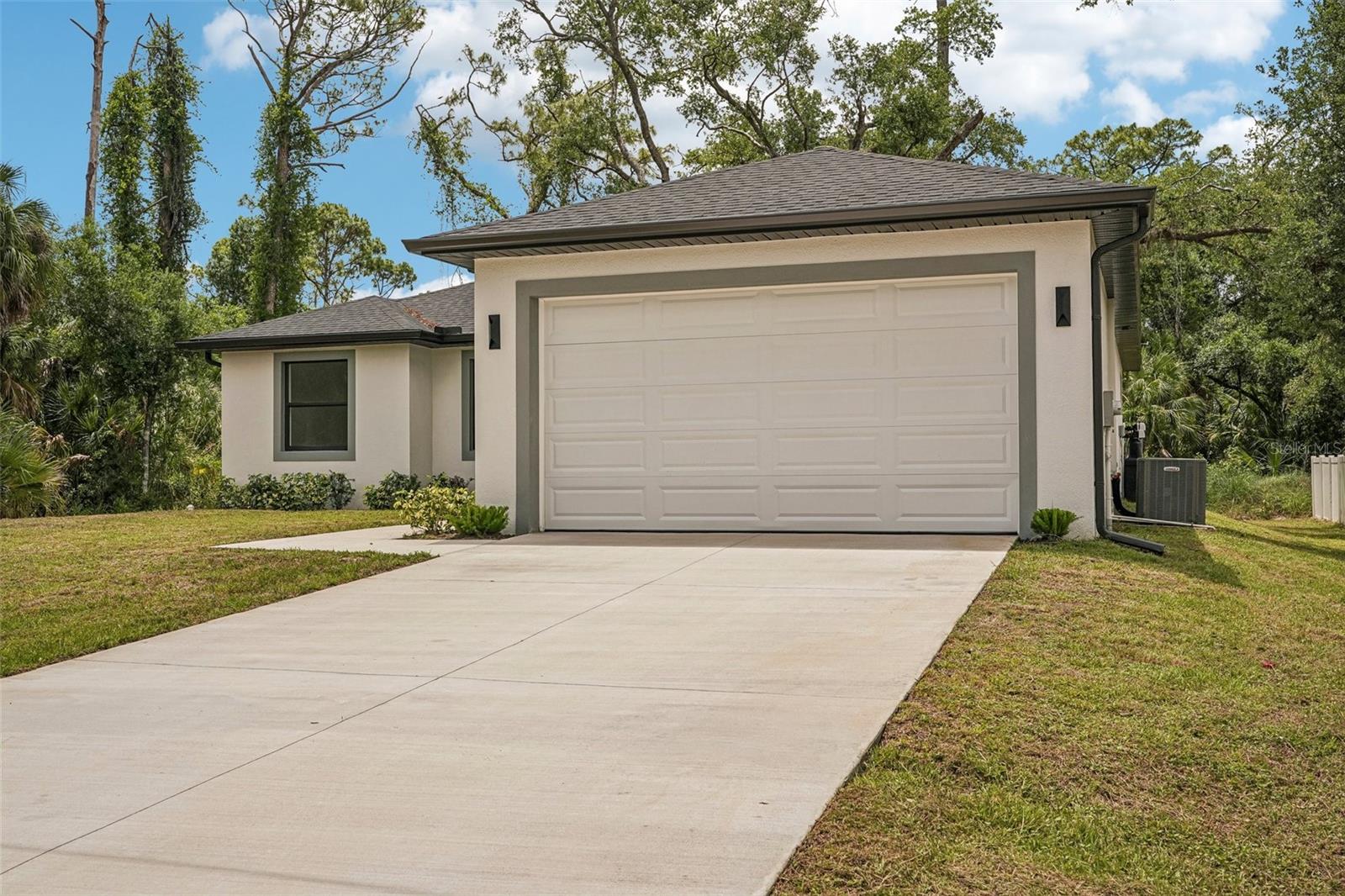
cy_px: 448
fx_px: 1289
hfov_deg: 55.1
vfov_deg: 38.3
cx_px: 672
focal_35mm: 34
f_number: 8
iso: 400
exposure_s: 1/1000
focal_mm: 34.5
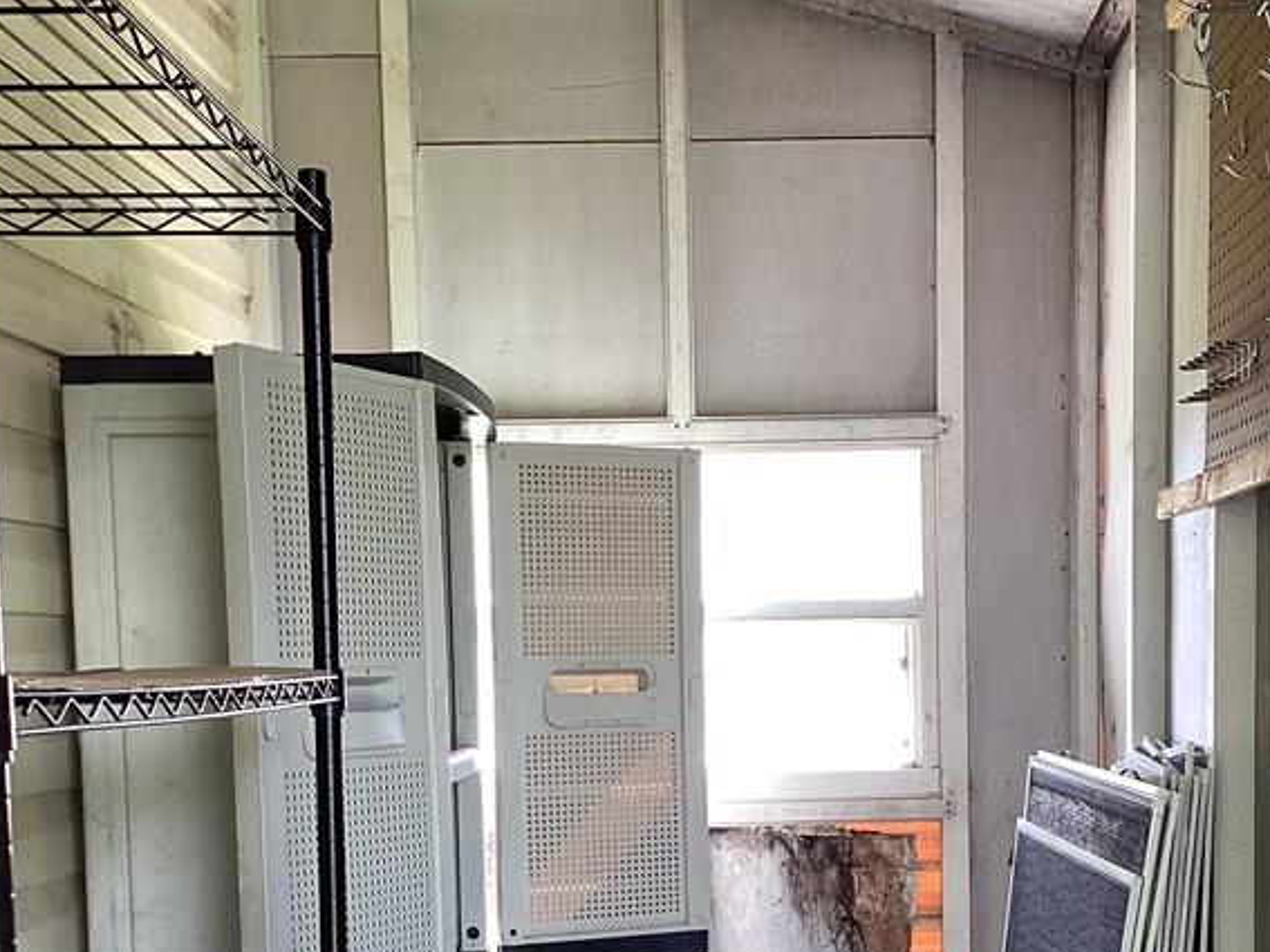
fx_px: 2054
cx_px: 800
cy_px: 804
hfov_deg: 34.2
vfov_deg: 25.5
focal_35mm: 56
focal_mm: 3.3
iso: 50
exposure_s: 1/60
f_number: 2.4
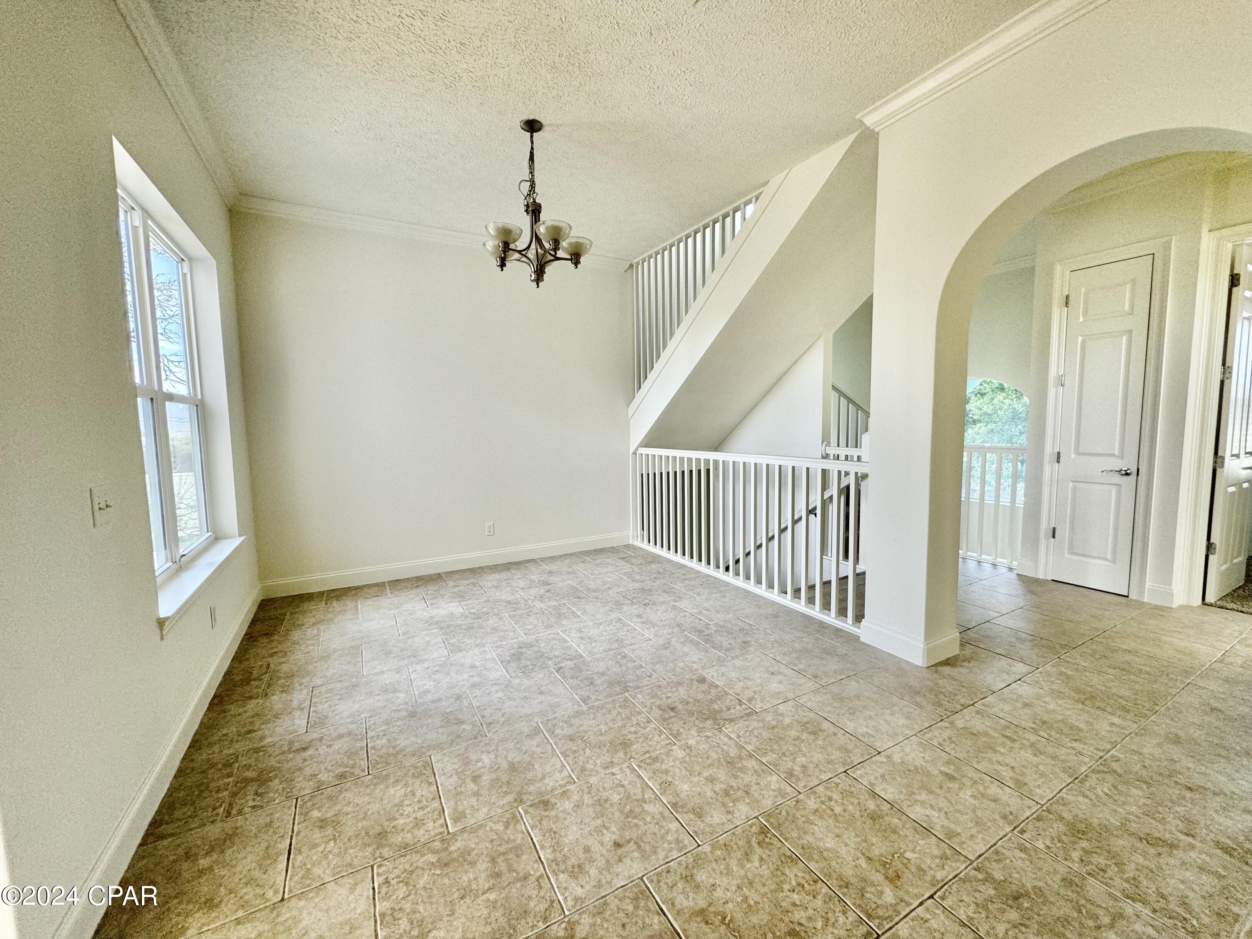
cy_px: 470
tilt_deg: -5.0
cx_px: 626
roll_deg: +0.5
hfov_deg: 102.1
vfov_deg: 85.7
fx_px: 506
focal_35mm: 14
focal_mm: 2.22
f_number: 2.2
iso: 125
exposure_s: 1/99
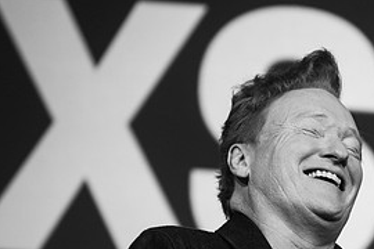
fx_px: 4353
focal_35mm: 419
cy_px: 215
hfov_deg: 4.9
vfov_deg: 3.3
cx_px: 361
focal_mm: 170
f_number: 4
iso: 1250
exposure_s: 1/320
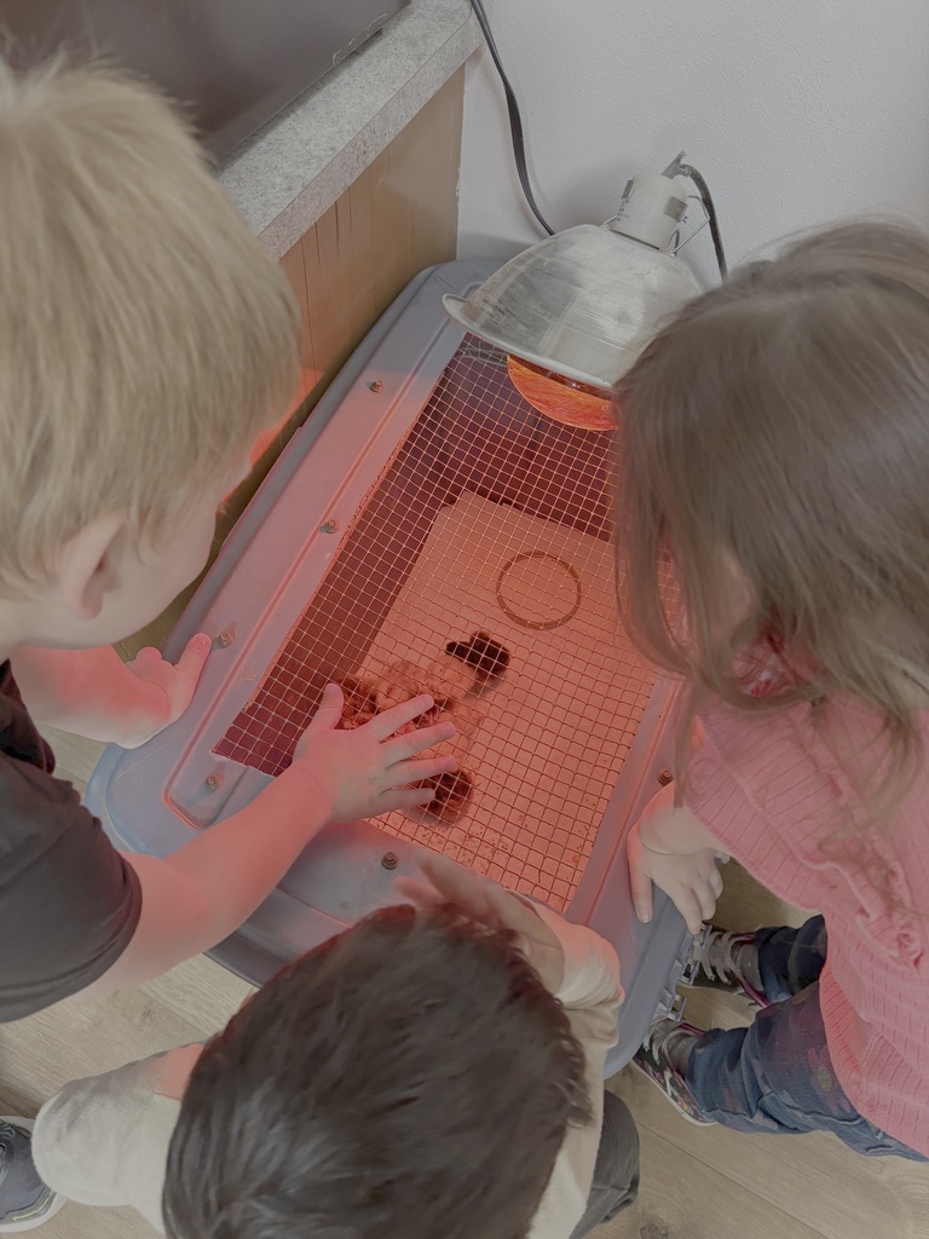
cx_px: 464
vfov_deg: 67.3
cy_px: 620
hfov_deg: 53.1
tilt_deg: -61.6
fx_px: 930
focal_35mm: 26
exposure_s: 1/60
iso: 320
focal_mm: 5.96
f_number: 1.6
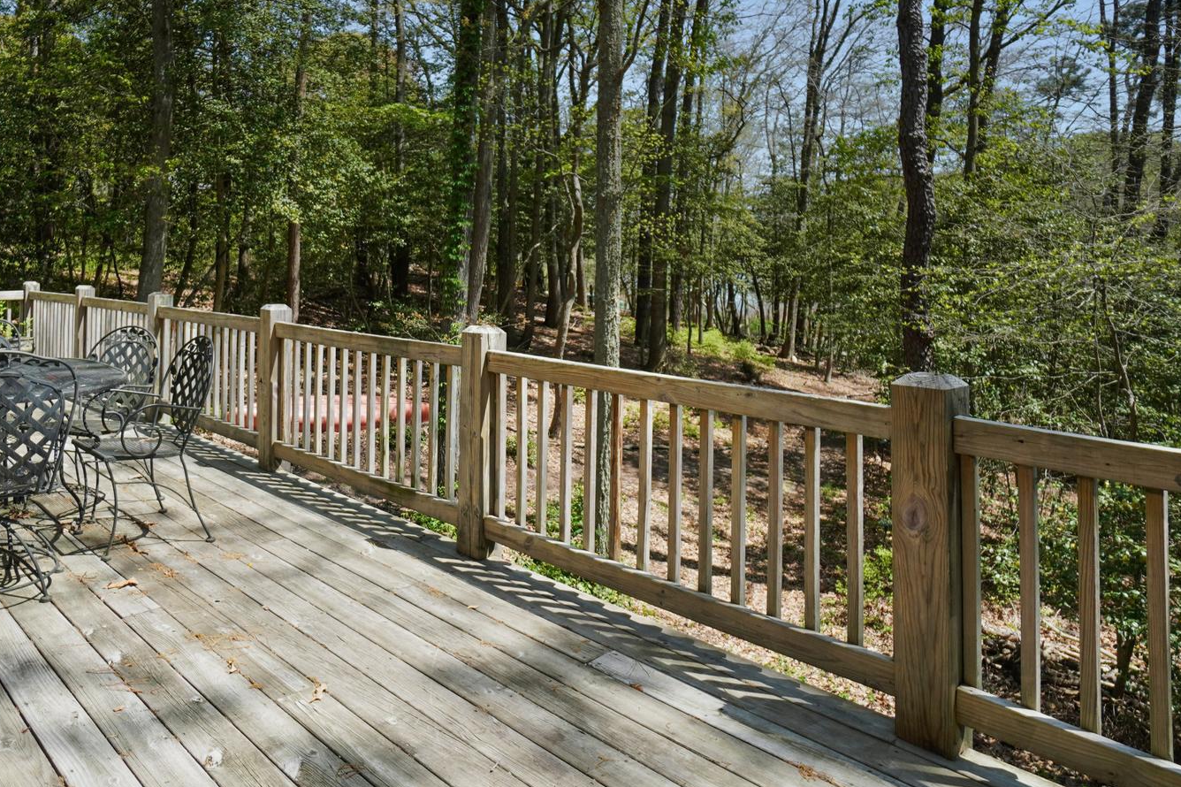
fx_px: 754
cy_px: 502
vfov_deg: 54.3
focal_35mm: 23
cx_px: 453
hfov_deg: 75.0
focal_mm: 10
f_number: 4
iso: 125
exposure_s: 1/500
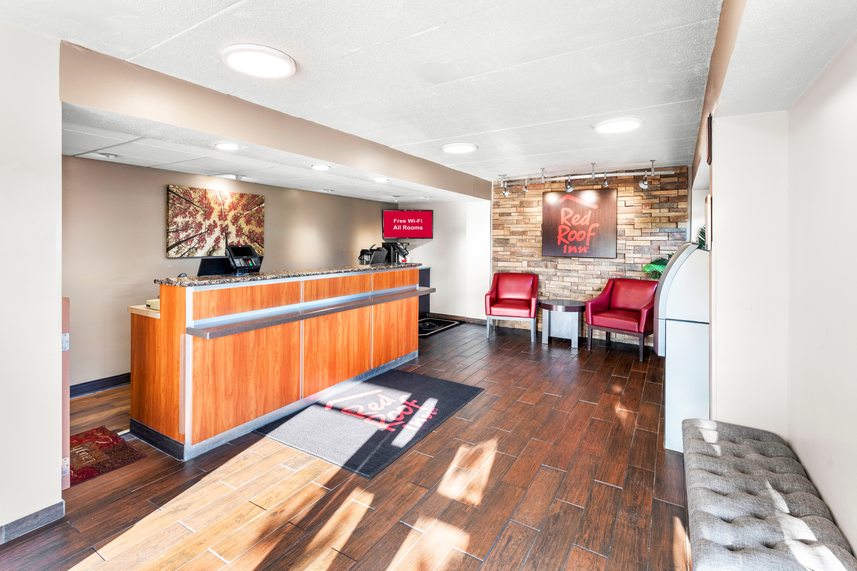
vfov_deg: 73.7
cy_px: 286
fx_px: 381
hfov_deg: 96.7
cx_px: 428
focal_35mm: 16
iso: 400
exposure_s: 1/6
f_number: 8
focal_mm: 16
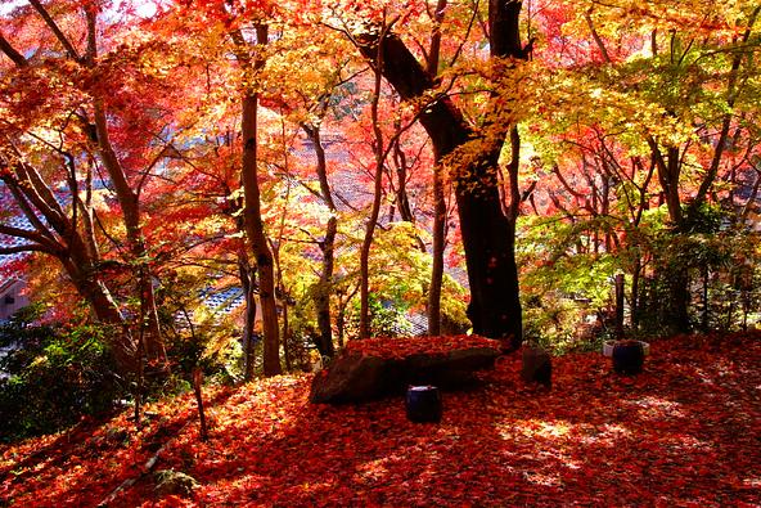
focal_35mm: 41
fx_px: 867
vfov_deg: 32.6
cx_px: 380
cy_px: 254
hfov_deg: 47.4
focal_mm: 27
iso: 100
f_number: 14
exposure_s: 1/1.8
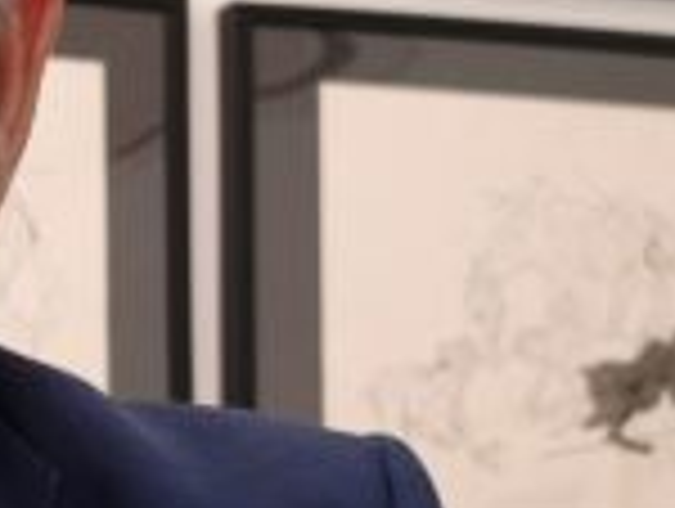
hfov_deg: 12.0
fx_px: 3066
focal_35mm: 157
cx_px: -328
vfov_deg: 9.2
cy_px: 751
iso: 250
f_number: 1.62
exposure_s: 1/99.9
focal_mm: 6.45
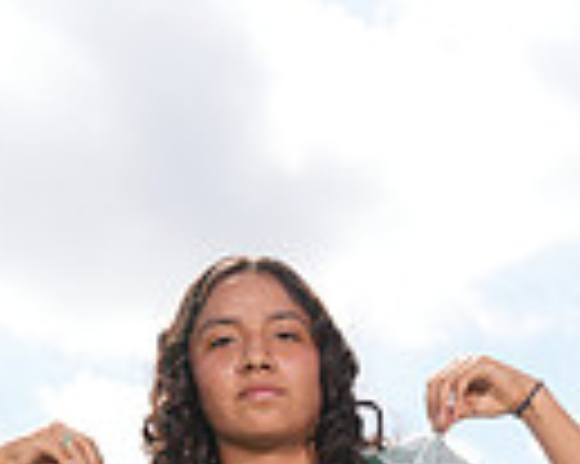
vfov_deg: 10.2
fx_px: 2367
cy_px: 964
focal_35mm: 138
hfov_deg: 14.0
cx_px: 355
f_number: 9
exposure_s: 1/200
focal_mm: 42
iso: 125
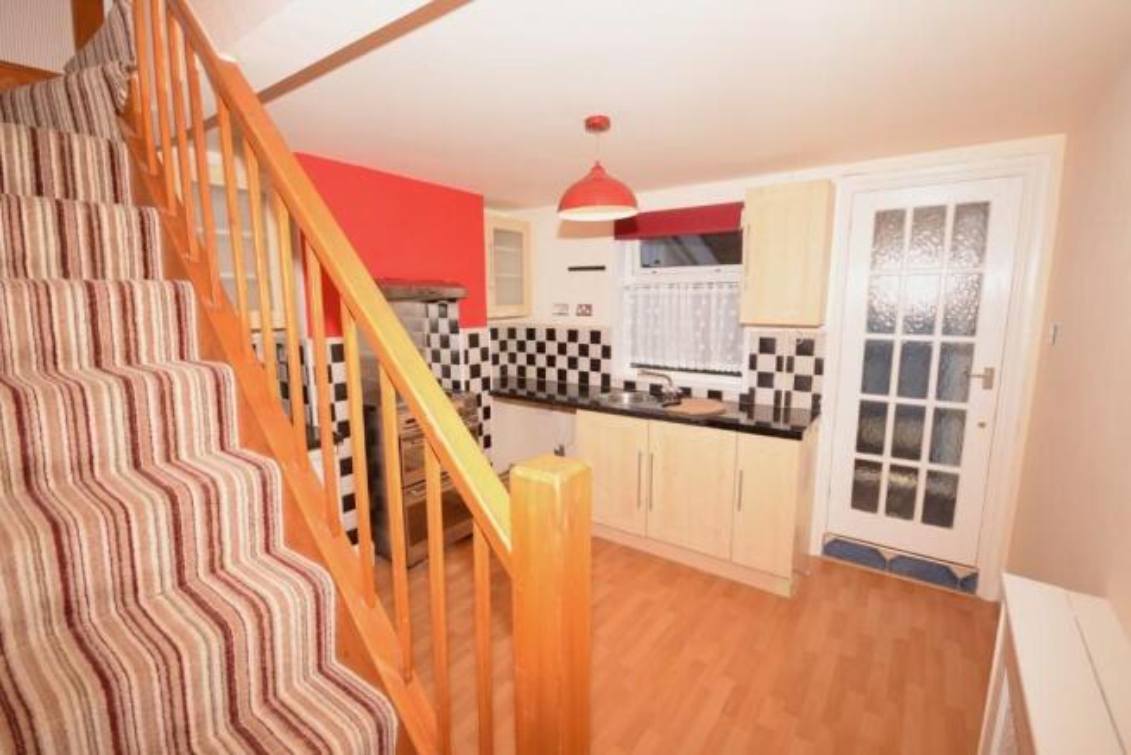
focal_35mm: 15
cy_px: 378
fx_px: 471
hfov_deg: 100.4
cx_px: 566
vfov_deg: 77.4
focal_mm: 10
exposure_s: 1/60
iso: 100
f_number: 4
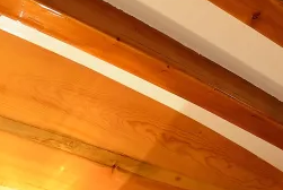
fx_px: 614
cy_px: 430
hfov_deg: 25.8
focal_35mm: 78
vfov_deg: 13.6
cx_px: 89
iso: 125
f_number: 6.3
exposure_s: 2
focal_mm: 14
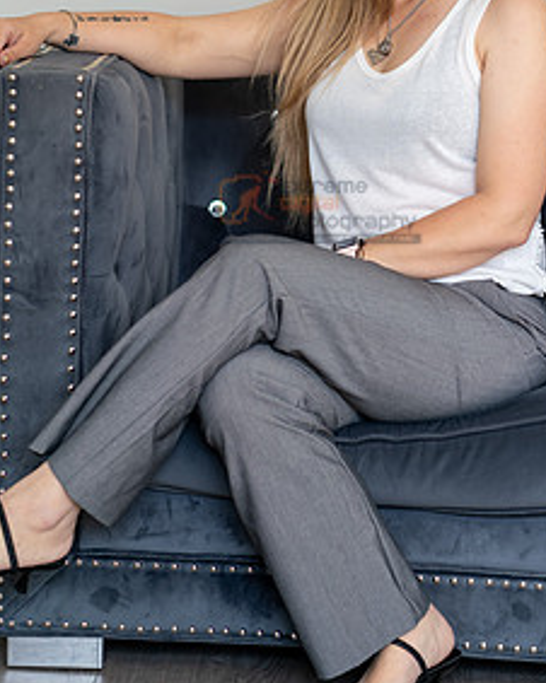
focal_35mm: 127
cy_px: 208
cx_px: 321
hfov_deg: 12.1
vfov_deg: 15.1
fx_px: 2568
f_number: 2.5
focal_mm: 85
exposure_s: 1/200
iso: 500
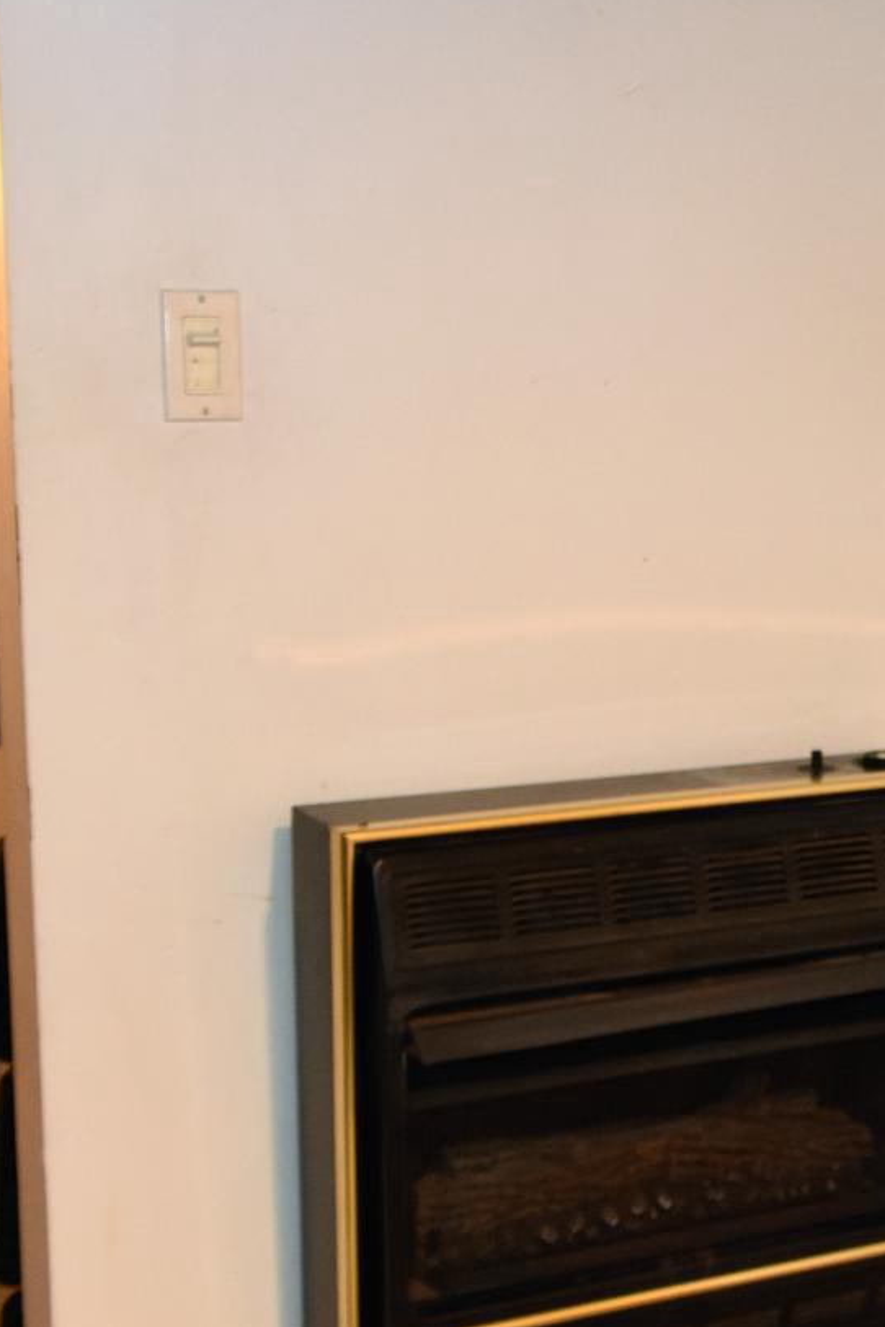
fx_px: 2507
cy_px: 736
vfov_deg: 29.6
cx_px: 787
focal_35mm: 68
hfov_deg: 19.7
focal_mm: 24
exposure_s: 1/60
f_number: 4
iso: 2200
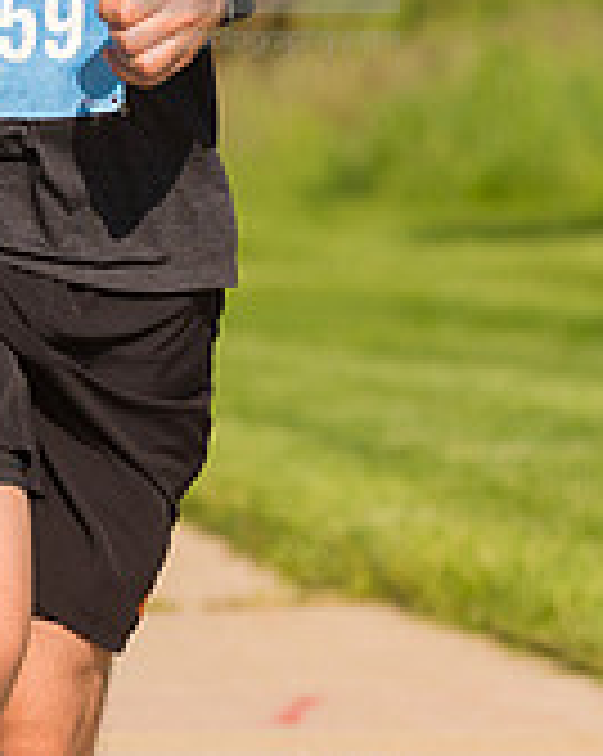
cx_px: 266
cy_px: -106
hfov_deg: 2.4
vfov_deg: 3.0
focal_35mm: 650
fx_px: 14527
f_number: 5.6
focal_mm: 200
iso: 400
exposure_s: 1/2000
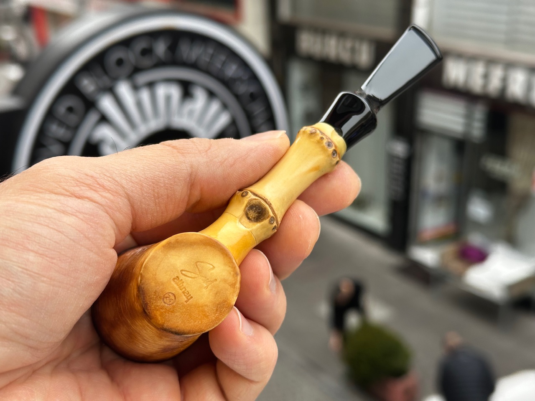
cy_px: 200
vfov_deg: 30.3
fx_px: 742
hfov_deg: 39.7
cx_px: 268
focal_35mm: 48
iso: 64
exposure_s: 1/125
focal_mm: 6.86
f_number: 1.78
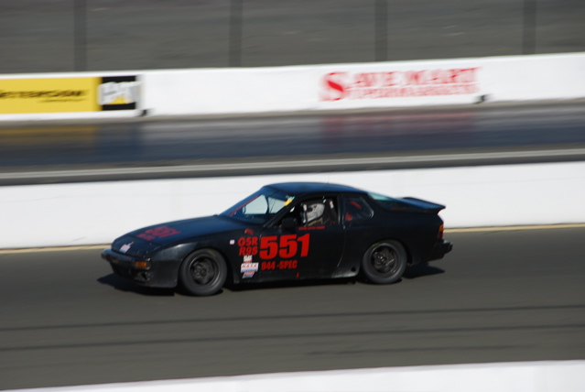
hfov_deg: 6.9
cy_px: 196
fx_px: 4882
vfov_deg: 4.6
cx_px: 292
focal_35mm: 300
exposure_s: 1/320
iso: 100
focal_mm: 200
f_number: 10
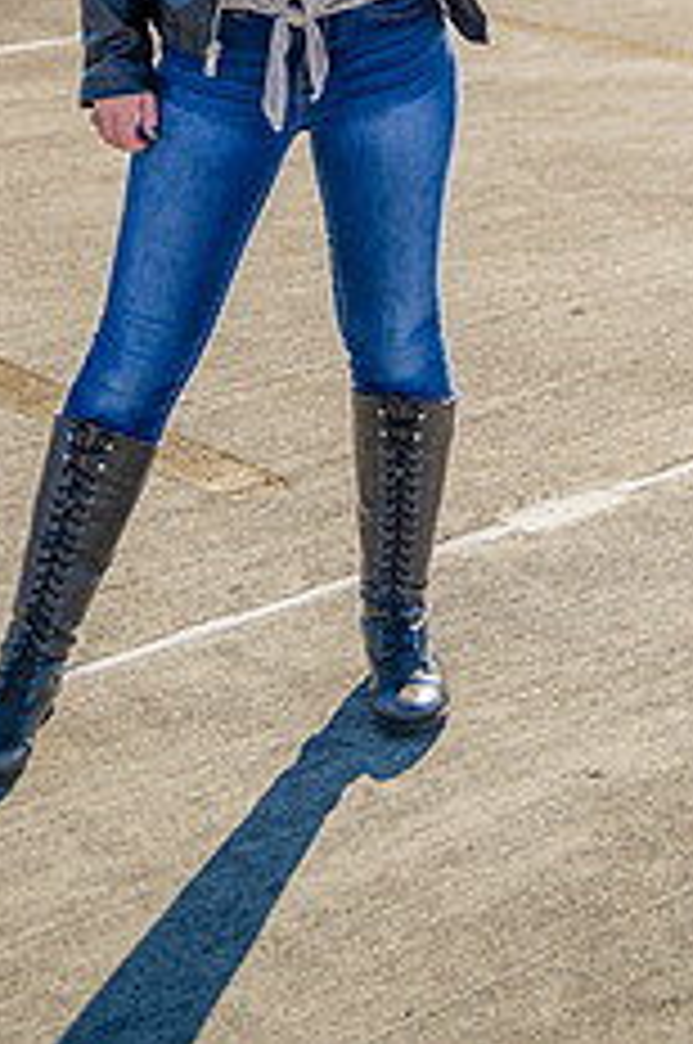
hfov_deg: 13.8
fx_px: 2867
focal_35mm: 99
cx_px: 284
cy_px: 36
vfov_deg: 20.1
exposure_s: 1/2000
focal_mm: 34
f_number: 2.8
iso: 100
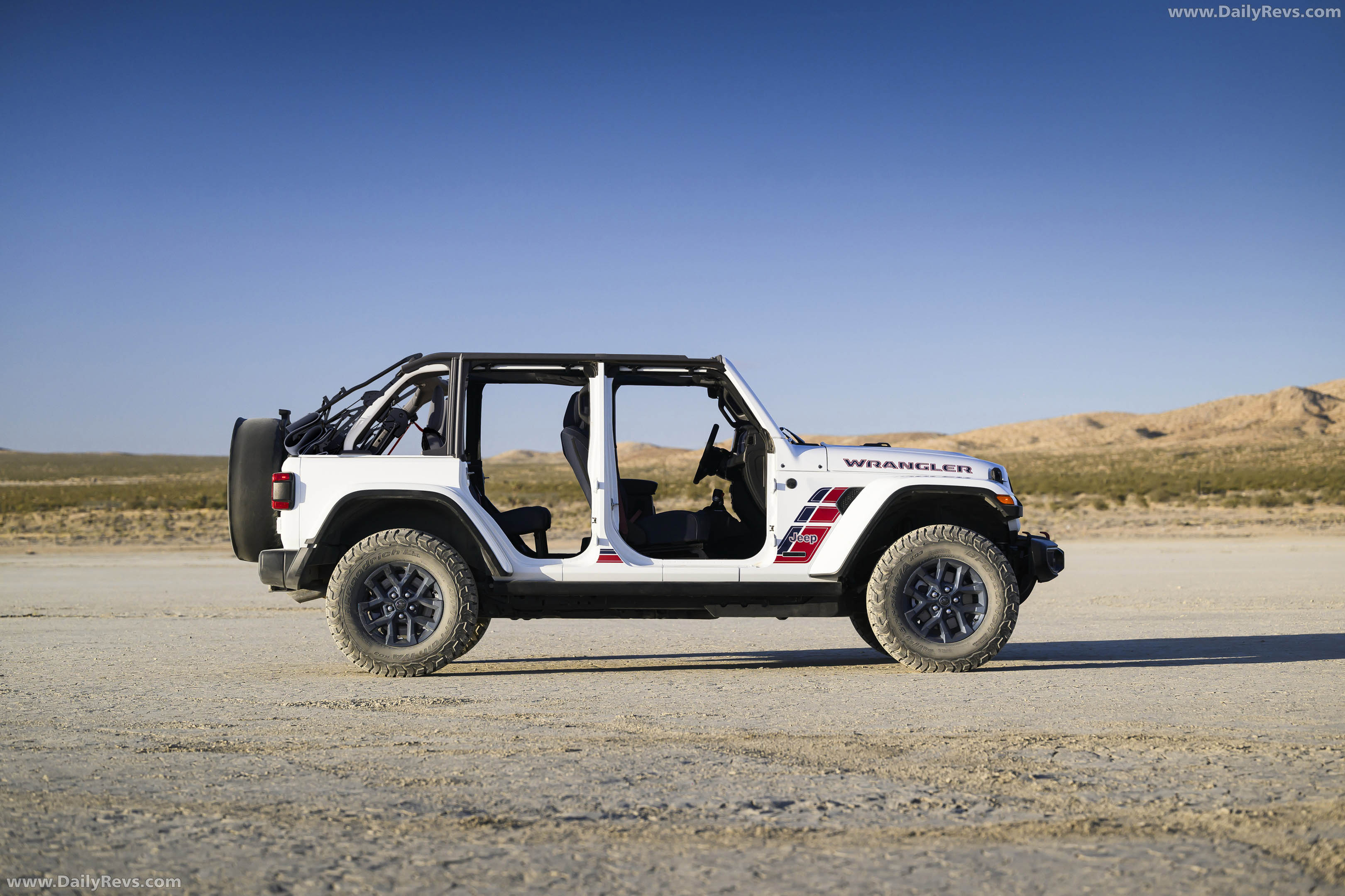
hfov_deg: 27.3
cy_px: 448
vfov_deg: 18.4
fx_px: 2765
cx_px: 672
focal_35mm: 74
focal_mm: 74
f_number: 3.5
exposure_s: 1/2000
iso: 500
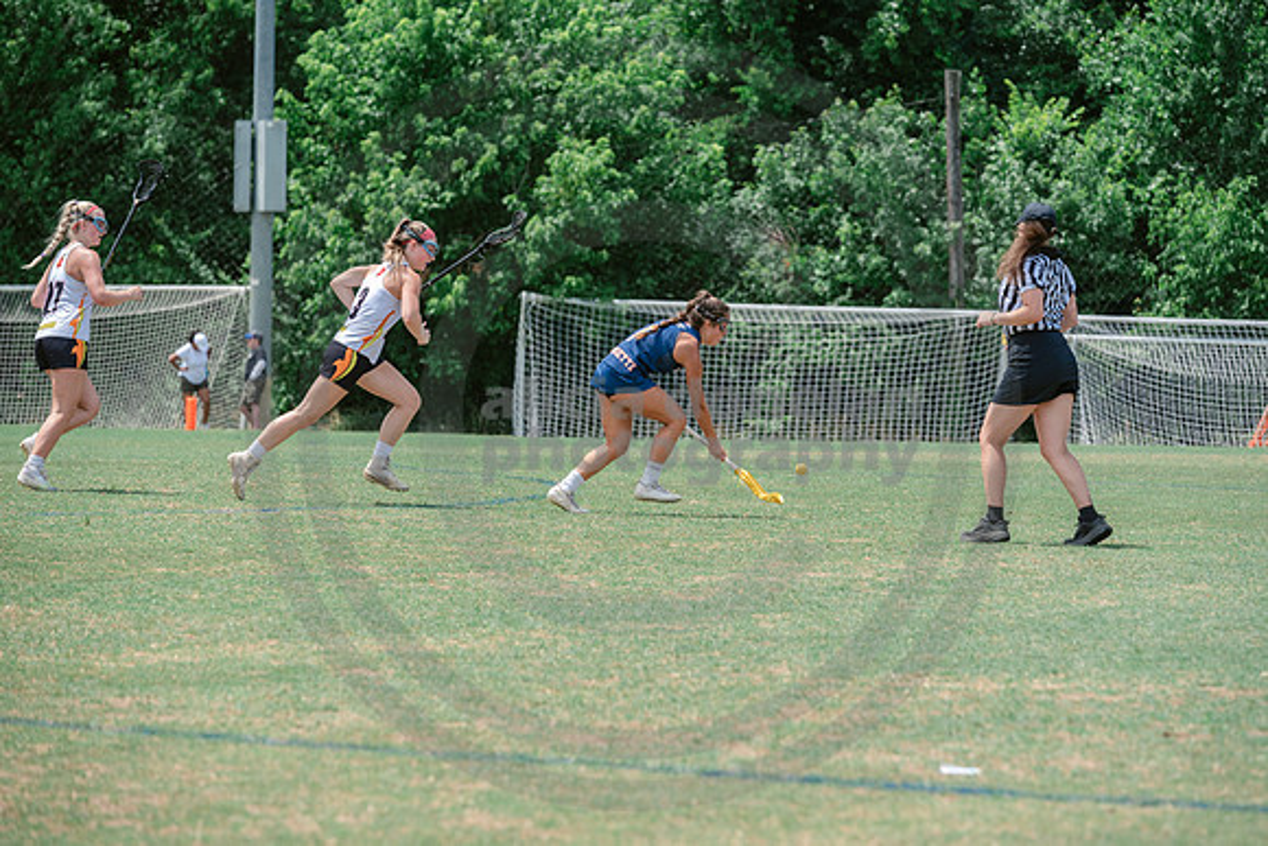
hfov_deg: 10.3
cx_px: 634
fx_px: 7046
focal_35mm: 200
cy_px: 423
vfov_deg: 6.9
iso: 400
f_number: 5.6
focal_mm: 200
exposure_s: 1/2000
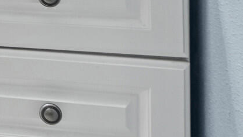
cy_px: -185
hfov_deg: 13.3
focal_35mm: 124
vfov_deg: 8.9
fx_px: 796
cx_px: -323
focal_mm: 24.5
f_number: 7.1
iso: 640
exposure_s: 1/2
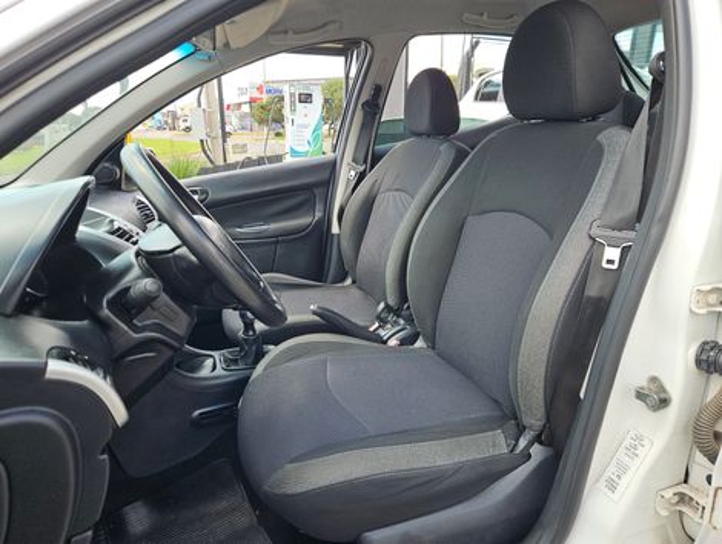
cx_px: 361
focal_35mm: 23
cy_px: 272
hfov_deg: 73.8
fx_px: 480
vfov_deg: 59.0
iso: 25
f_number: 1.8
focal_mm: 5.4
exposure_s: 1/197
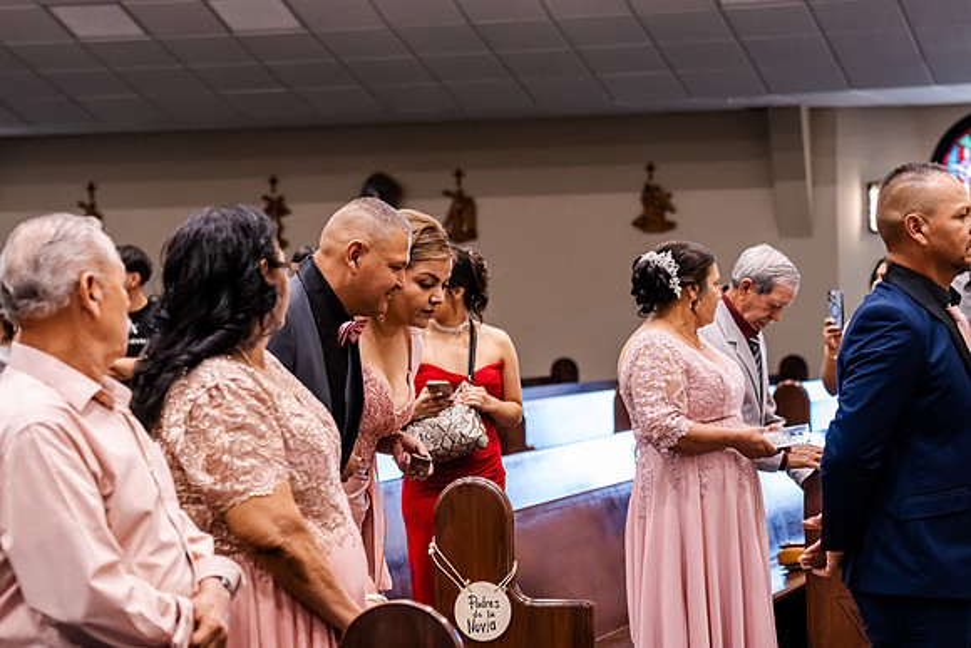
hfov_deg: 18.3
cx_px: 486
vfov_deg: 12.2
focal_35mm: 112
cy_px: 324
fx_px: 3021
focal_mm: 75
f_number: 3.5
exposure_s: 1/200
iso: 2000
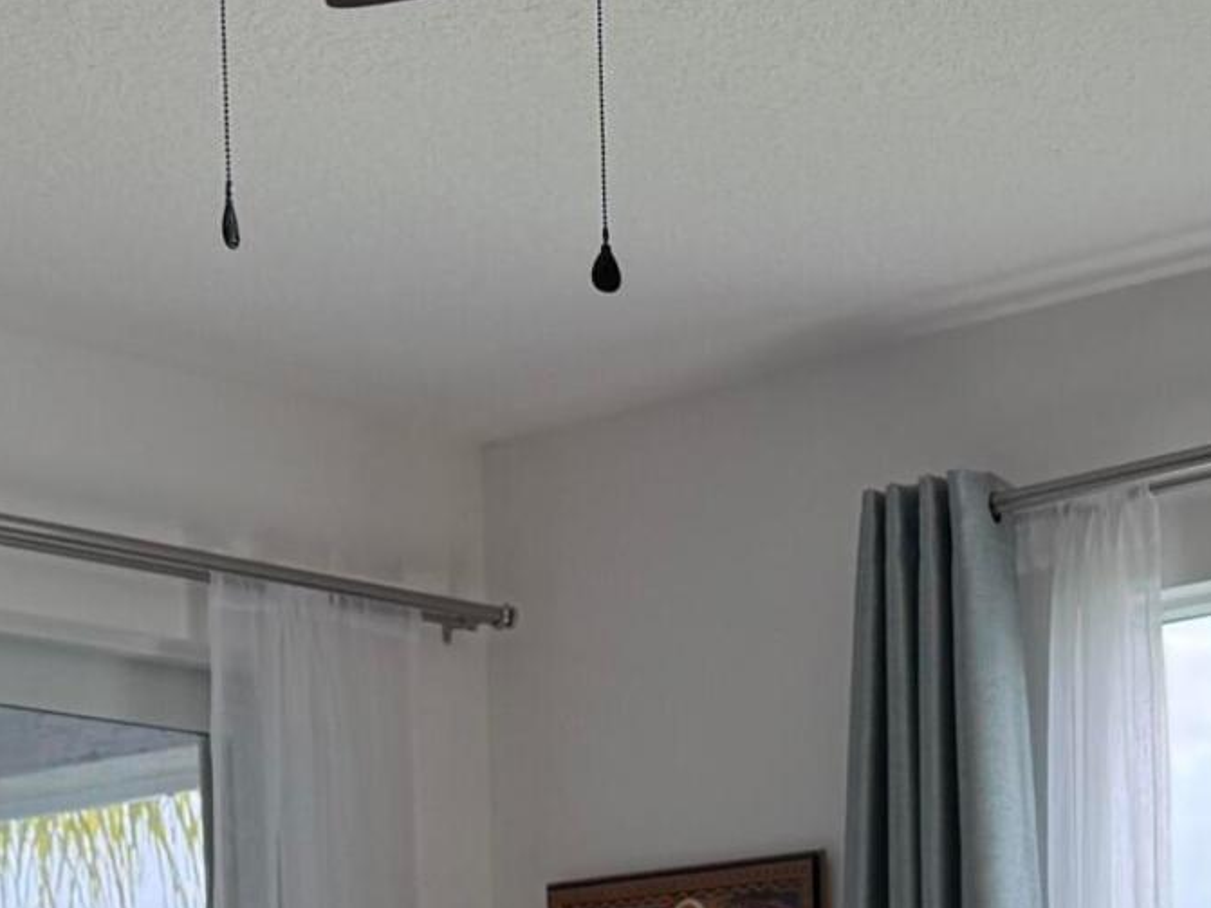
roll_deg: +1.4
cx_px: 774
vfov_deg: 13.0
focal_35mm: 103
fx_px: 3603
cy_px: 1625
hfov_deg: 19.0
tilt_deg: -4.9
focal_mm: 6.76
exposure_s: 1/243
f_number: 1.78
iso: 160
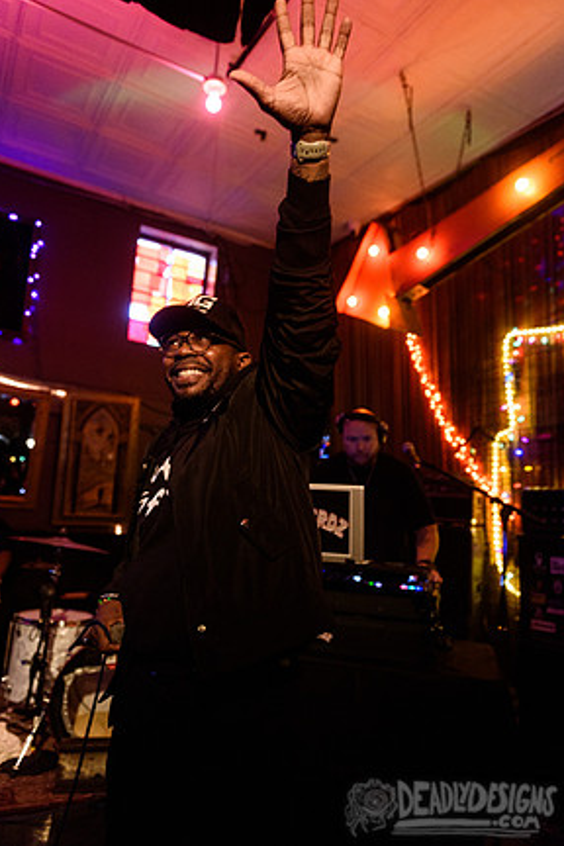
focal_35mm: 25
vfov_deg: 71.5
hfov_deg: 51.3
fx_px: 587
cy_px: 407
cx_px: 280
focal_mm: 24
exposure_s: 1/125
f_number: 3.2
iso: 3200
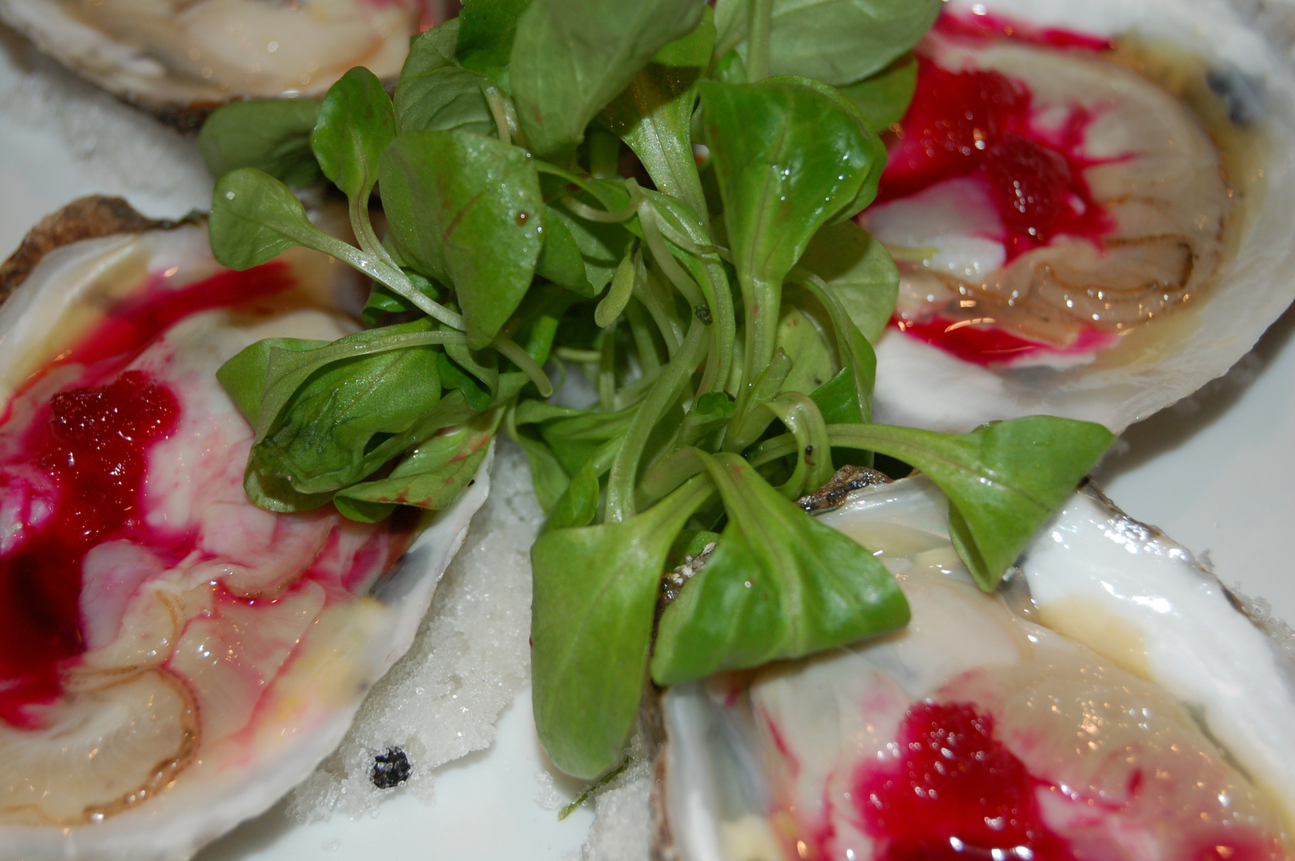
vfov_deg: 16.5
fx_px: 2965
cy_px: 430
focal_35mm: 82
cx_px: 648
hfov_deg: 24.6
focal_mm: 55
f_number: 5.6
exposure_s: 1/60
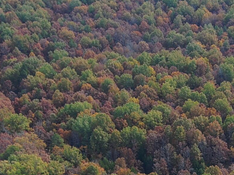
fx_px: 540
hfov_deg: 23.7
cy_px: 187
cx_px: 215
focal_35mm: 80
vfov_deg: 17.8
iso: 100
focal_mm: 3.7
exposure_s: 1/176
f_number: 2.8
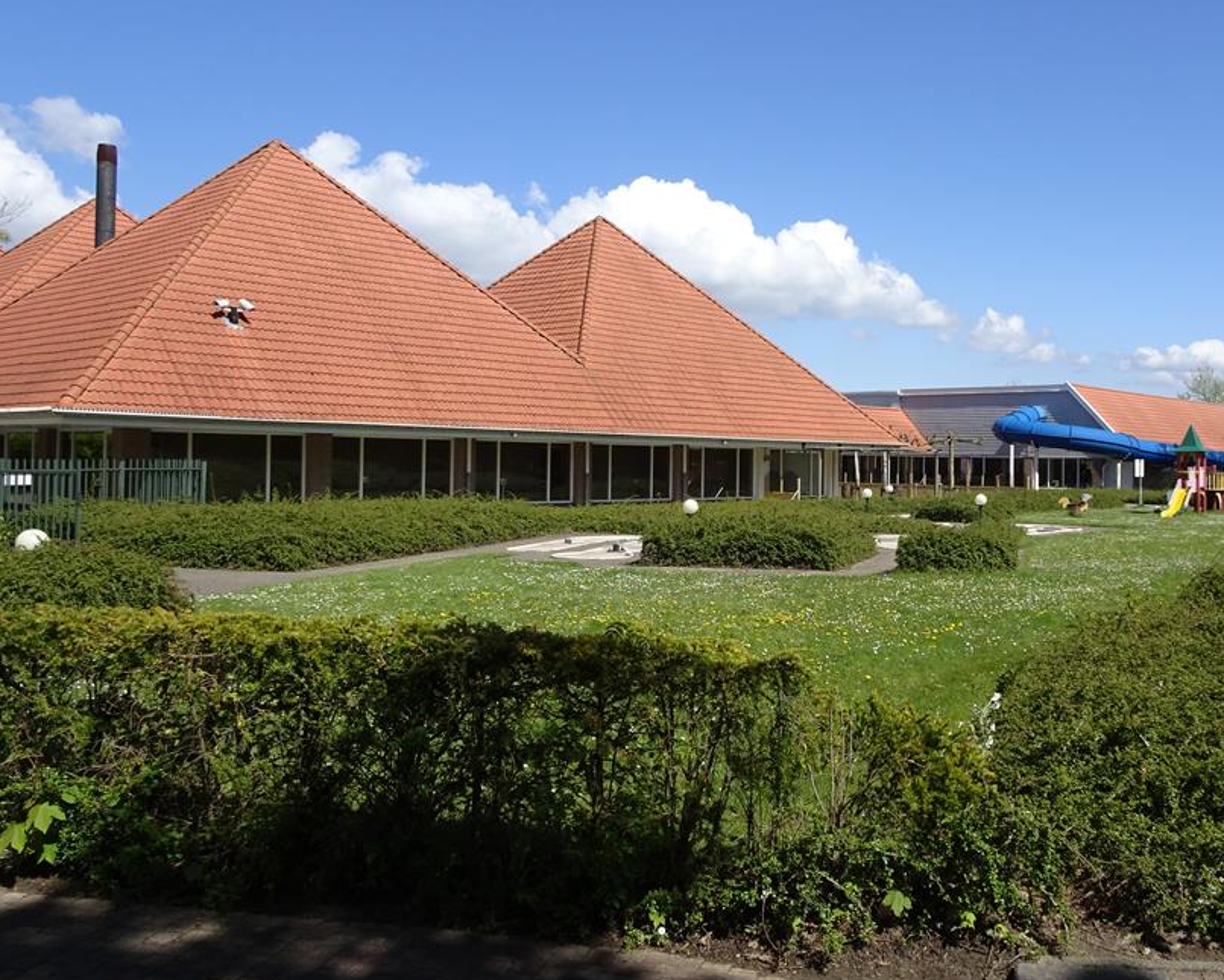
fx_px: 1123
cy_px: 441
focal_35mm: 31
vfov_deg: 47.1
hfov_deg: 56.3
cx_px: 784
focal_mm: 4.1
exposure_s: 1/1000
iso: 80
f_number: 3.5
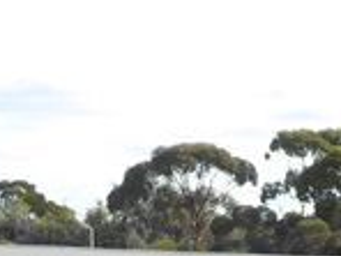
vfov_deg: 6.7
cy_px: 579
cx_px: 343
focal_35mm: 211
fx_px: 2079
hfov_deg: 9.3
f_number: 3.7
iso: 80
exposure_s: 1/320
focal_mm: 6.7
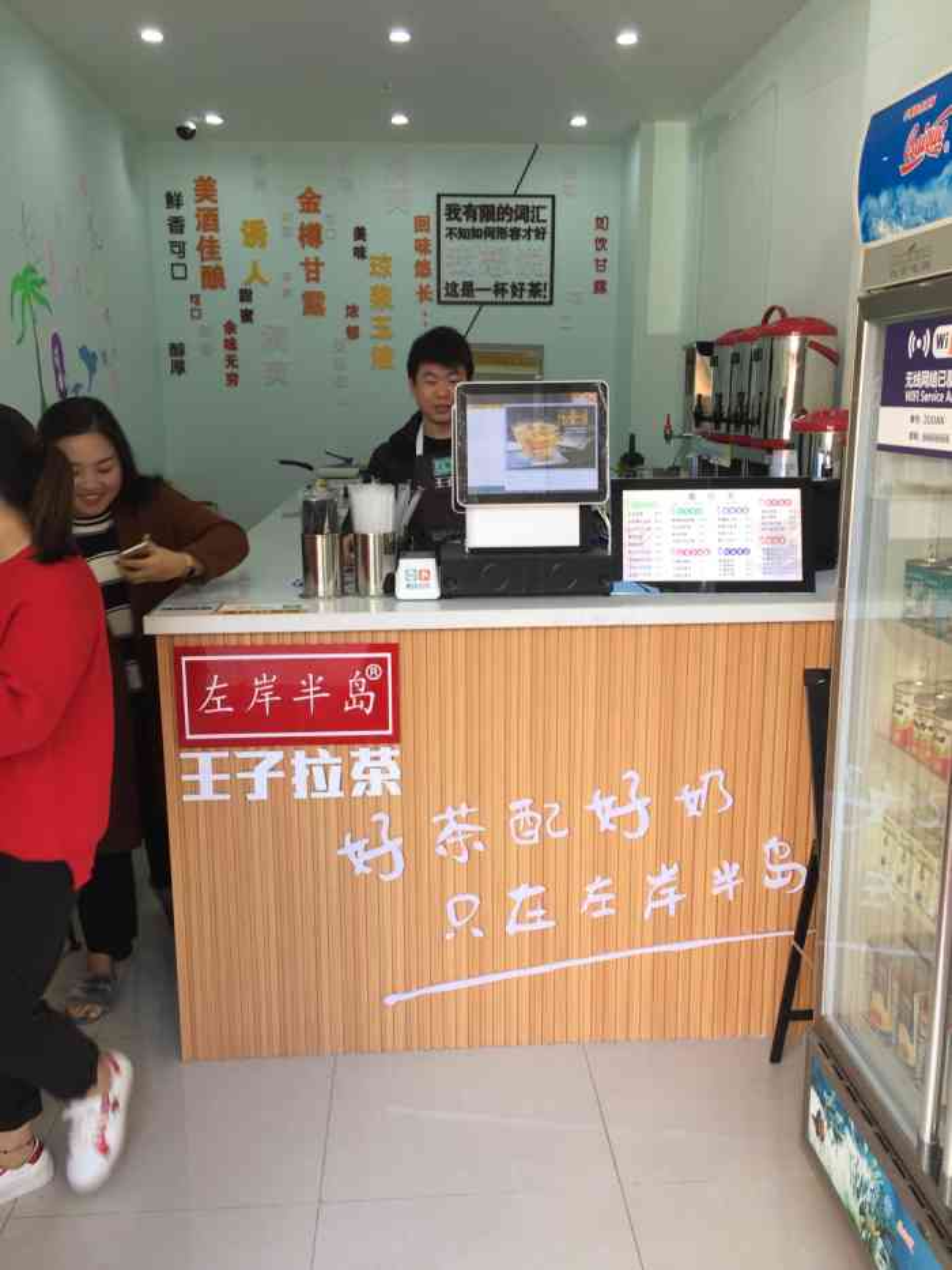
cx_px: 476
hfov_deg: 48.2
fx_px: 1063
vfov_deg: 61.7
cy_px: 635
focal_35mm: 29
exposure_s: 1/50
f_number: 2.2
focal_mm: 4.15
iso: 32
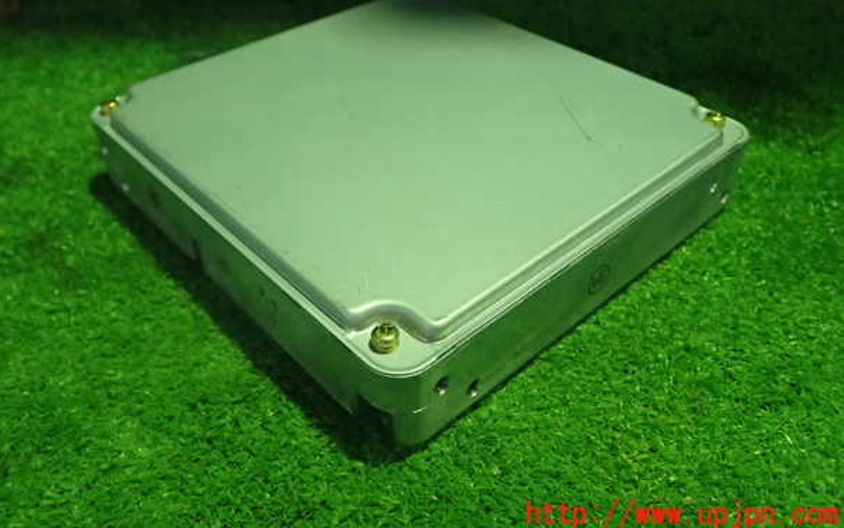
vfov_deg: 39.3
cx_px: 421
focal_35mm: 32
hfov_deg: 59.6
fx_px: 736
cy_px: 214
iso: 500
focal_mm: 5.4
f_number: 2.3
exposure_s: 1/30
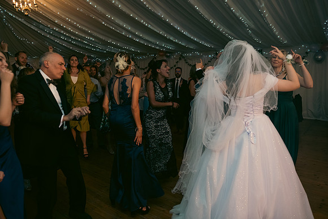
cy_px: 110
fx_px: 246
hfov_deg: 67.4
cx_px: 164
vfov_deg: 48.0
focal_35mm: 27
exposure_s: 1/160
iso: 800
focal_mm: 27
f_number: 3.5
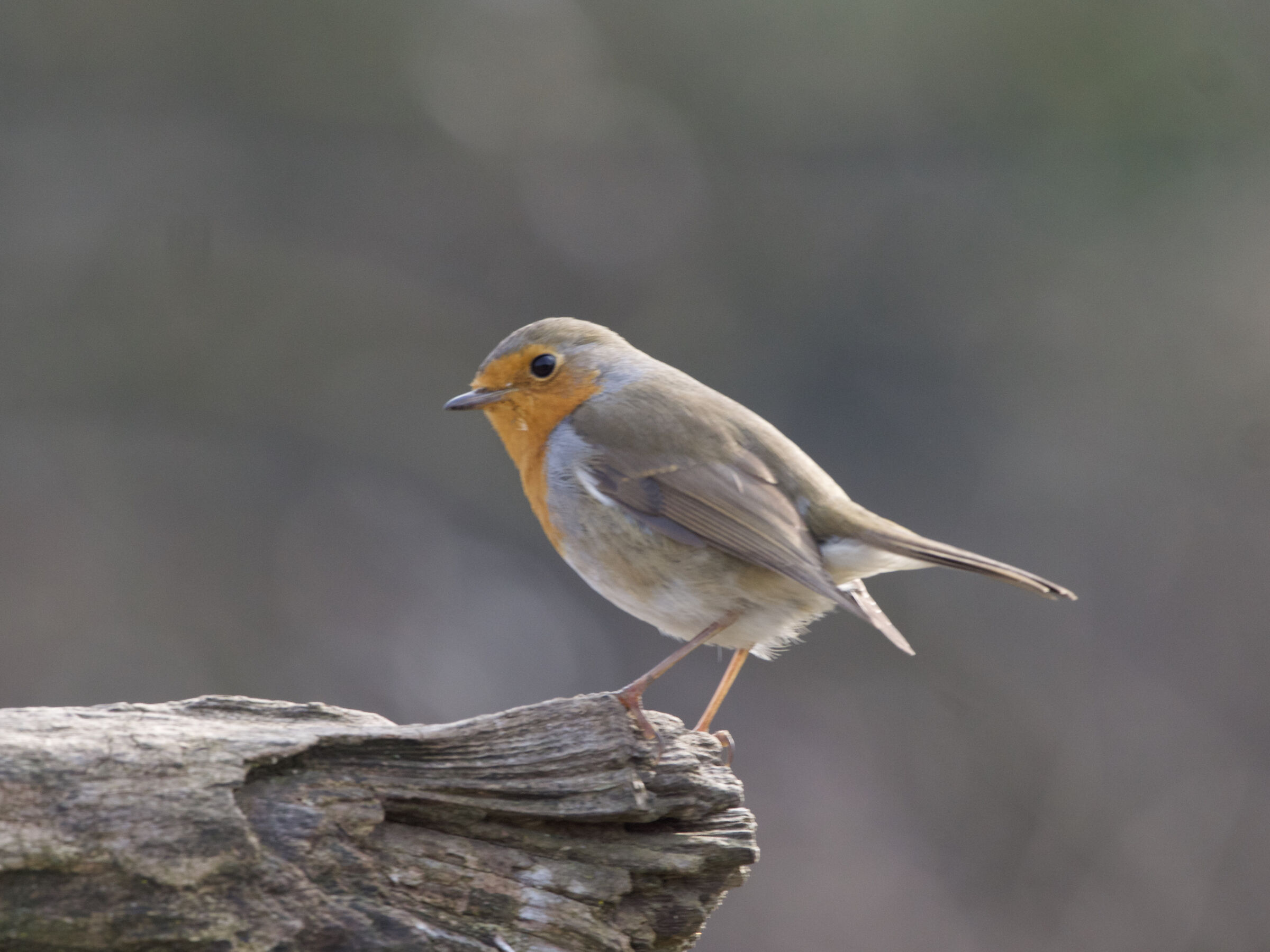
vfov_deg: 1.9
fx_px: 29351
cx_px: 635
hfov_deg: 2.5
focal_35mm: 800
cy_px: 476
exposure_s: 1/320
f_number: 8
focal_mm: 400
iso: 800
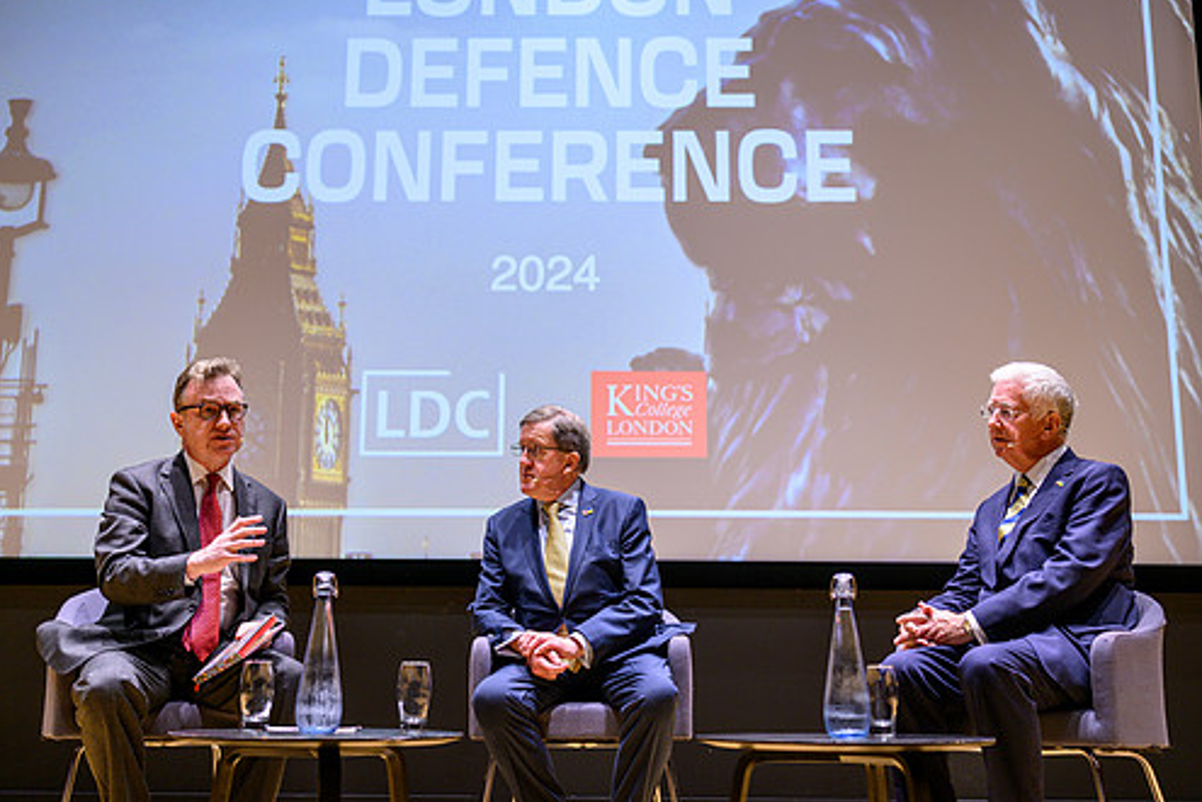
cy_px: 417
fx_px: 1369
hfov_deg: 47.4
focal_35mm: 41
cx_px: 585
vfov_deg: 32.6
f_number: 2
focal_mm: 35
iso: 180
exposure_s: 1/160
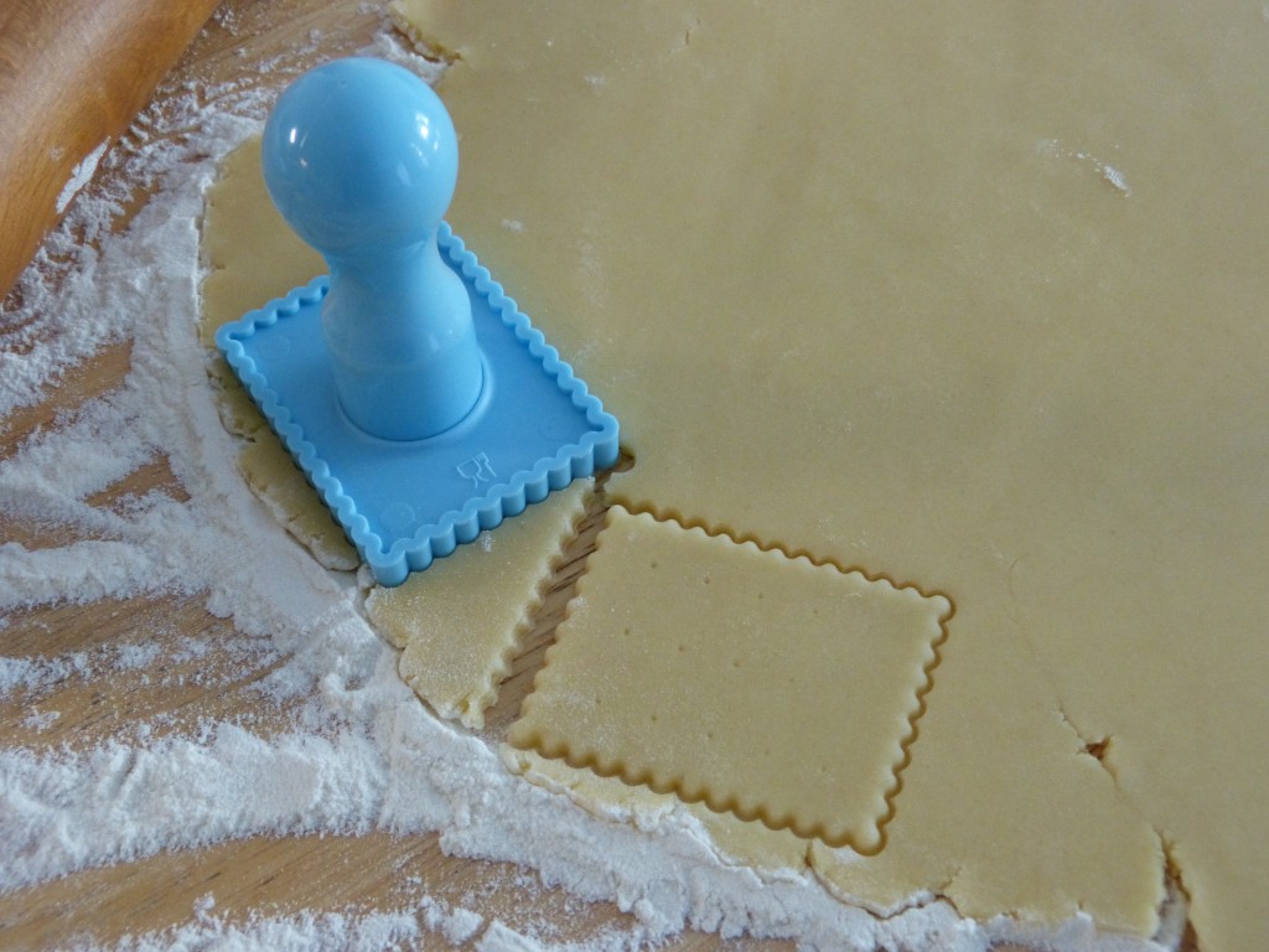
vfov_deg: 31.5
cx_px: 634
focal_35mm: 46
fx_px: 1686
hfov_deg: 41.2
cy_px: 476
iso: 400
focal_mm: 7.9
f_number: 3.2
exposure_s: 1/25
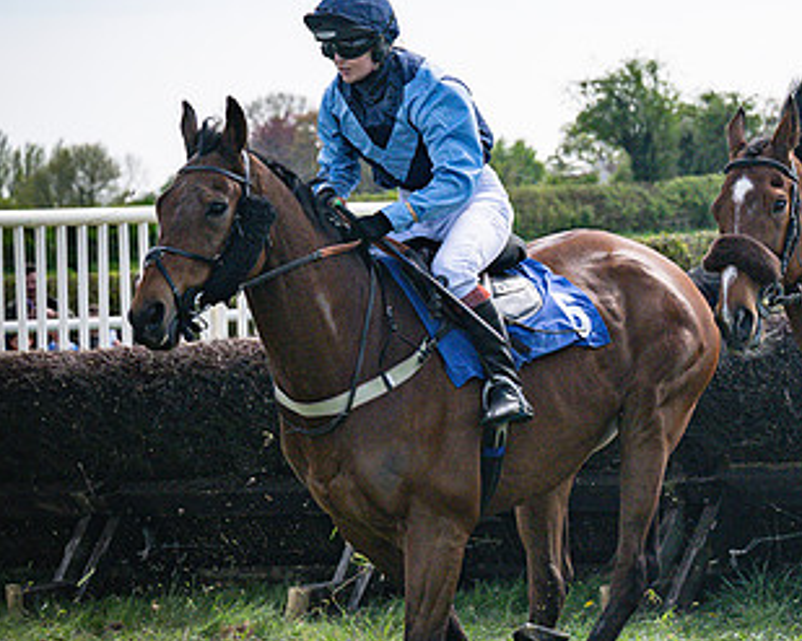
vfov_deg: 8.0
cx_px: 1023
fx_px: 4580
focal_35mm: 193
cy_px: 231
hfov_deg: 9.8
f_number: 5
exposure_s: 1/4000
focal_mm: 70
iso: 400
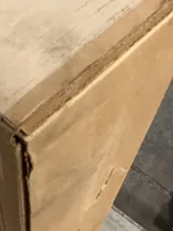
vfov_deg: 27.7
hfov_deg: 21.0
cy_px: 54
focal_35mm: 69
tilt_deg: -56.0
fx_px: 460
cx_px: 29
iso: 400
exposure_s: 1/30
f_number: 2.4
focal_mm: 3.3
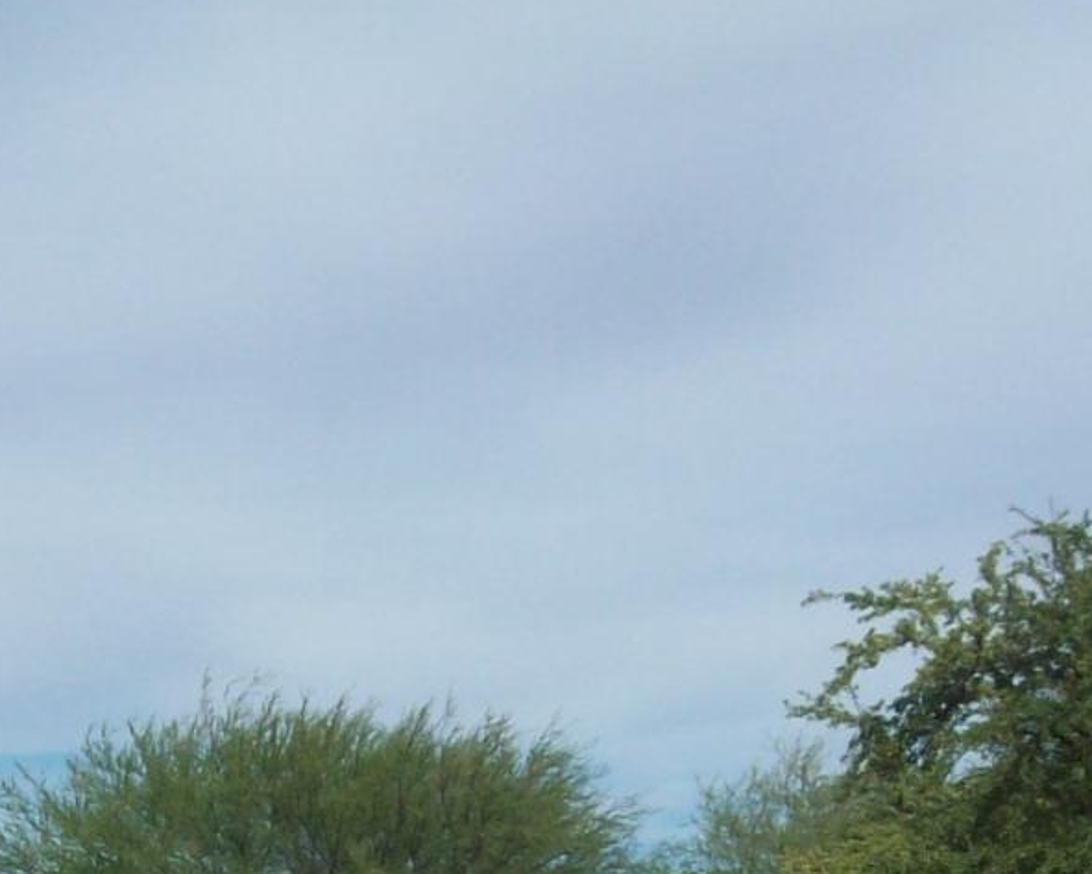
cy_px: 833
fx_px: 3717
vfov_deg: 13.3
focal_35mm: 115
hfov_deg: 16.7
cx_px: 475
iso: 64
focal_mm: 5.7
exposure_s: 1/570
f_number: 5.5
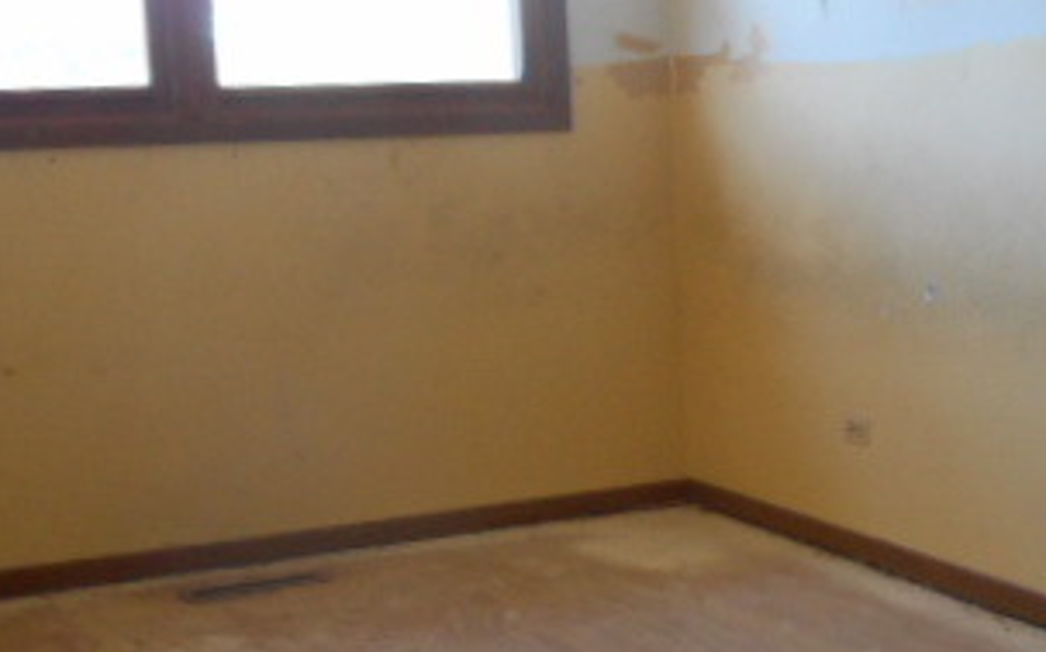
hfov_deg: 30.9
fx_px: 1852
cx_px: 797
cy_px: 379
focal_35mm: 65
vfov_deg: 20.0
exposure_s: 1/30
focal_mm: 5.2
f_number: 4
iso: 280
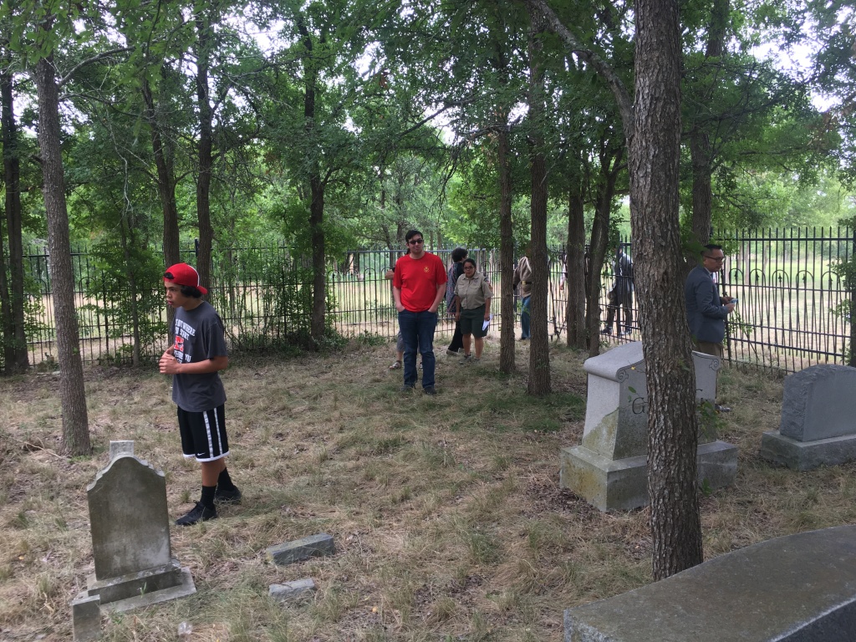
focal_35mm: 29
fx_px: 717
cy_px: 321
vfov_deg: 48.2
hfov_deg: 61.7
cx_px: 428
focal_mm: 4.15
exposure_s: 1/60
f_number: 2.2
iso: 32
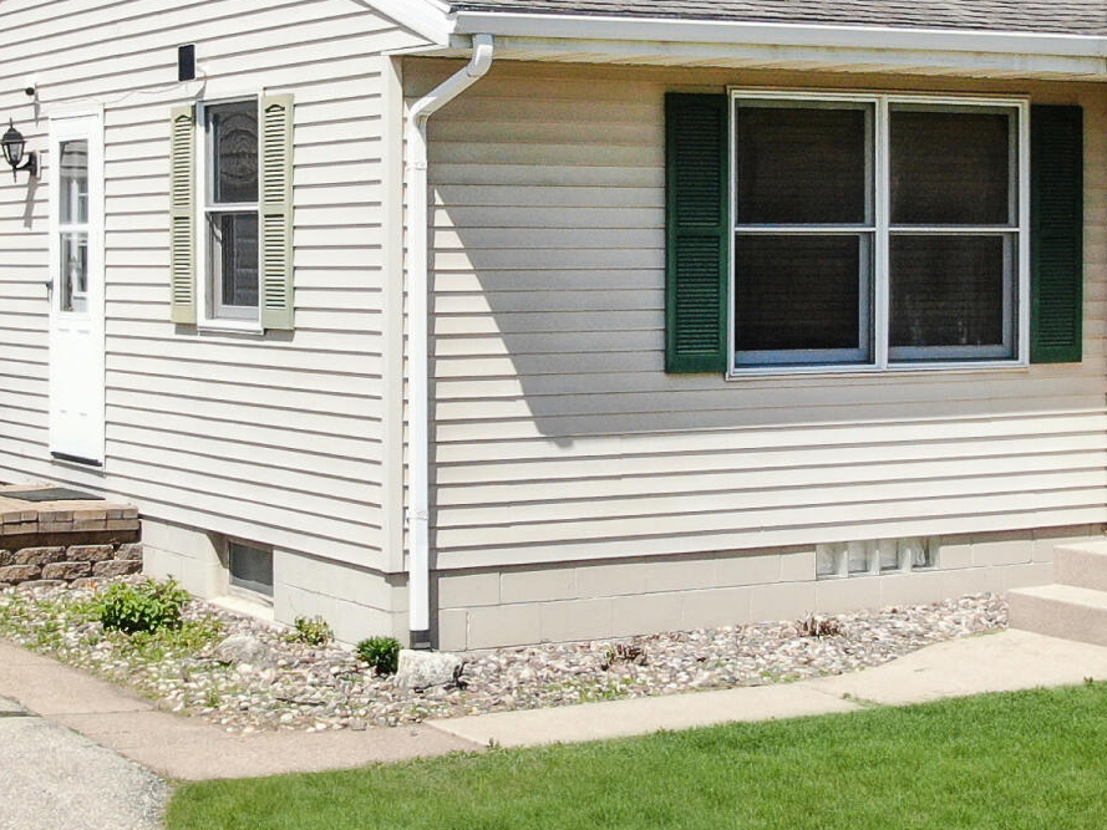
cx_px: 550
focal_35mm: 81
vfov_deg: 18.2
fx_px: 2591
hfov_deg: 24.1
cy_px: 317
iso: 110
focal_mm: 4.39
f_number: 2.8
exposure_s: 1/1000
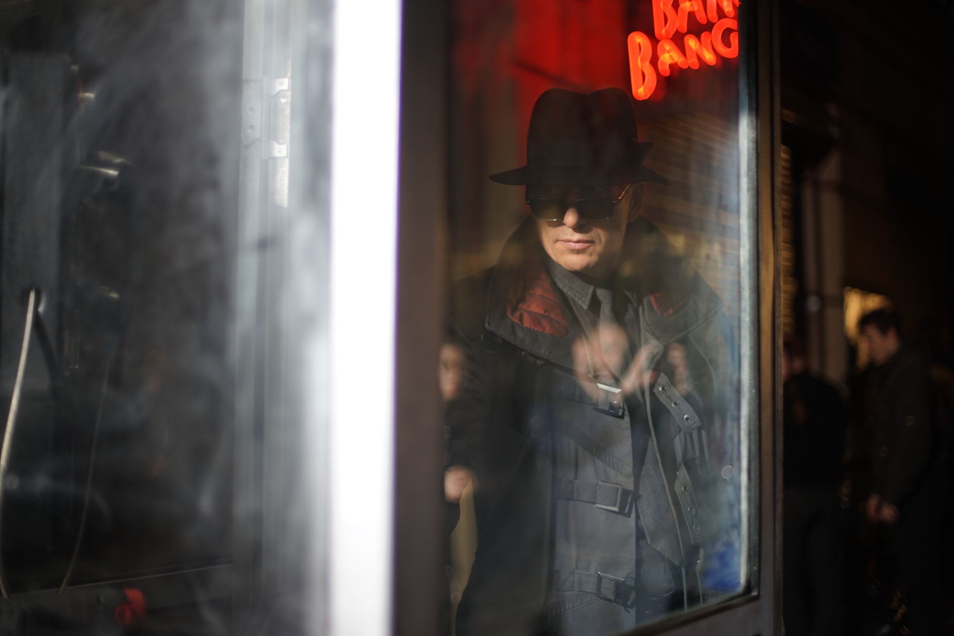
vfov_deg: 27.0
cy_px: 318
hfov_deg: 39.6
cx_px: 477
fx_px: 1325
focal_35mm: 50
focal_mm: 50
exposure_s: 1/125
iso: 100
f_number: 1.4
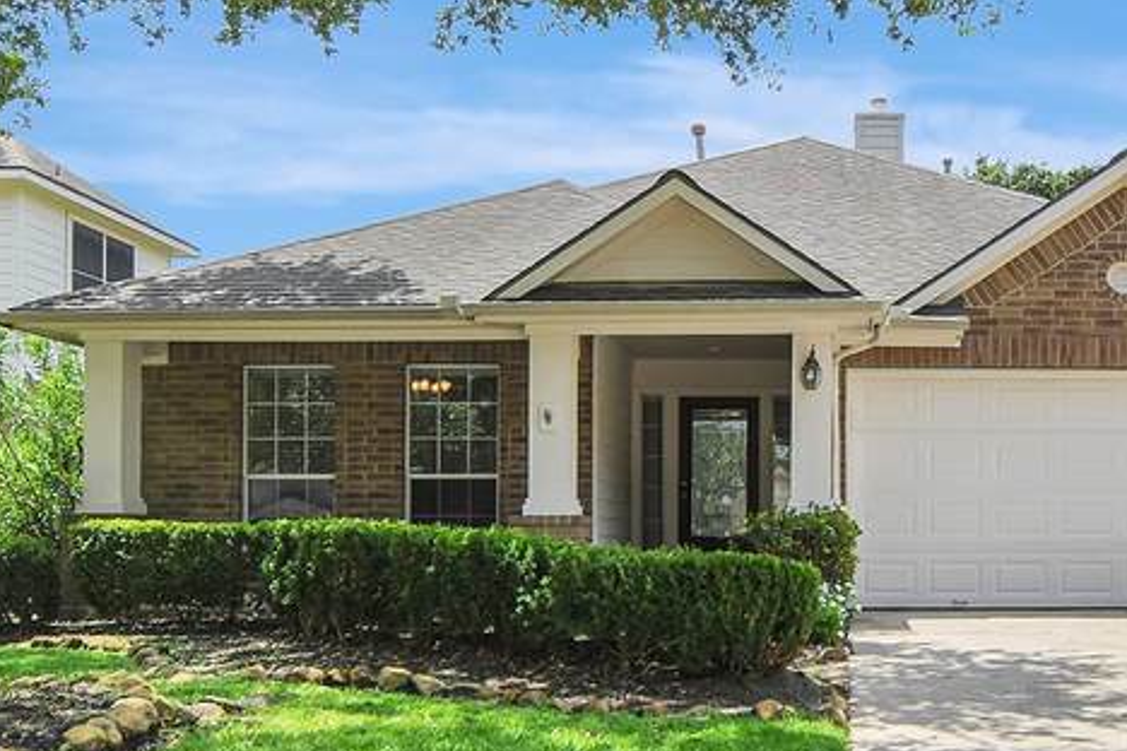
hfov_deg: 45.6
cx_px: 860
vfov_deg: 32.3
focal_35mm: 41
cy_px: 524
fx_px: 1283
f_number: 4
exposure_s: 1/640
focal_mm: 10
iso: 100
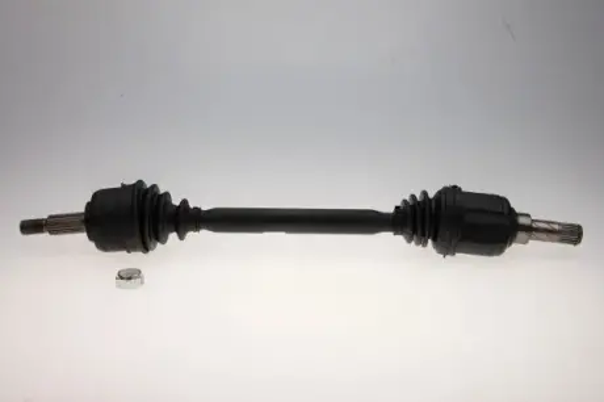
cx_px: 302
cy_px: 201
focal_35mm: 42
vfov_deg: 31.8
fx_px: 704
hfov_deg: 46.4
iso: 200
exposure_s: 1/250
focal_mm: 28
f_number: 8
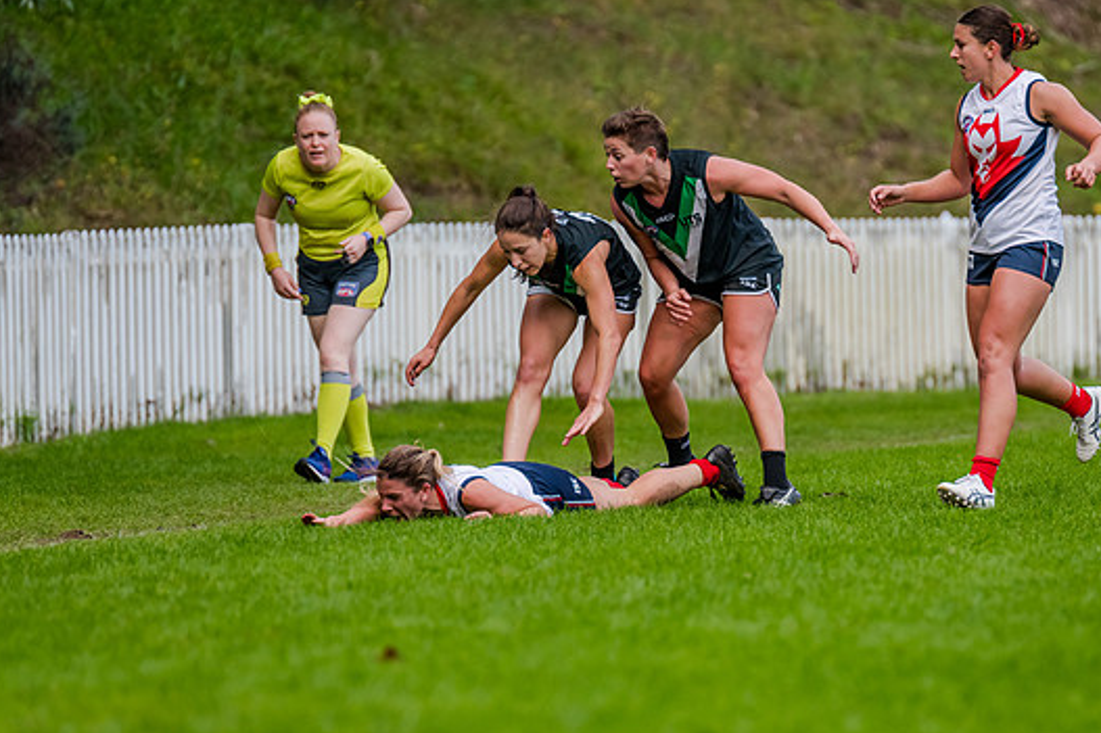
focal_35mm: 511
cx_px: 641
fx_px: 15622
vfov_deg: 2.7
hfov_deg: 4.0
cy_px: 389
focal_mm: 420
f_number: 5
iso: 800
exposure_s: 1/1600
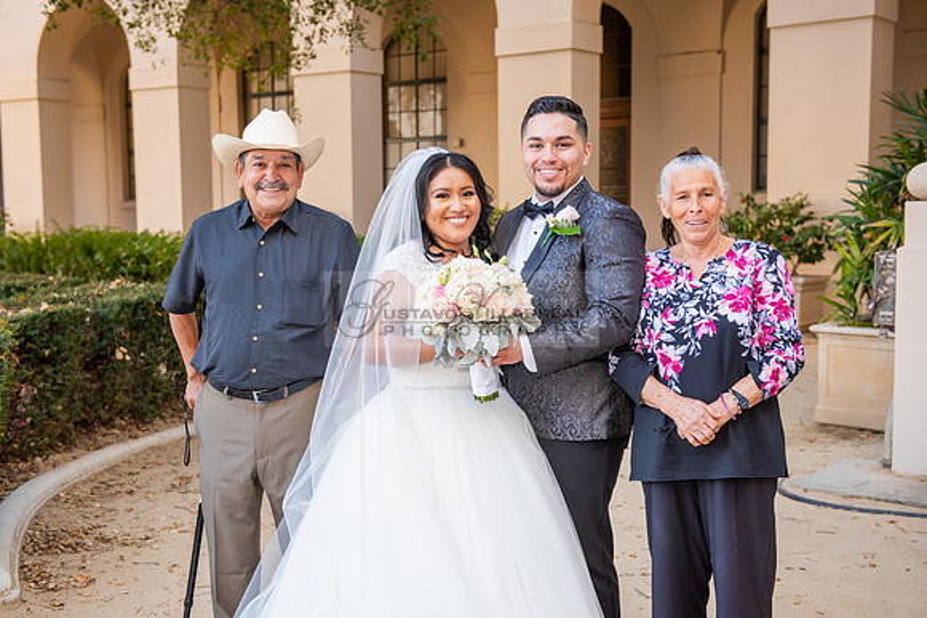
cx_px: 464
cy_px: 309
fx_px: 1236
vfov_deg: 28.1
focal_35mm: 48
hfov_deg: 41.1
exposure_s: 1/200
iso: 640
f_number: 4.5
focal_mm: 48
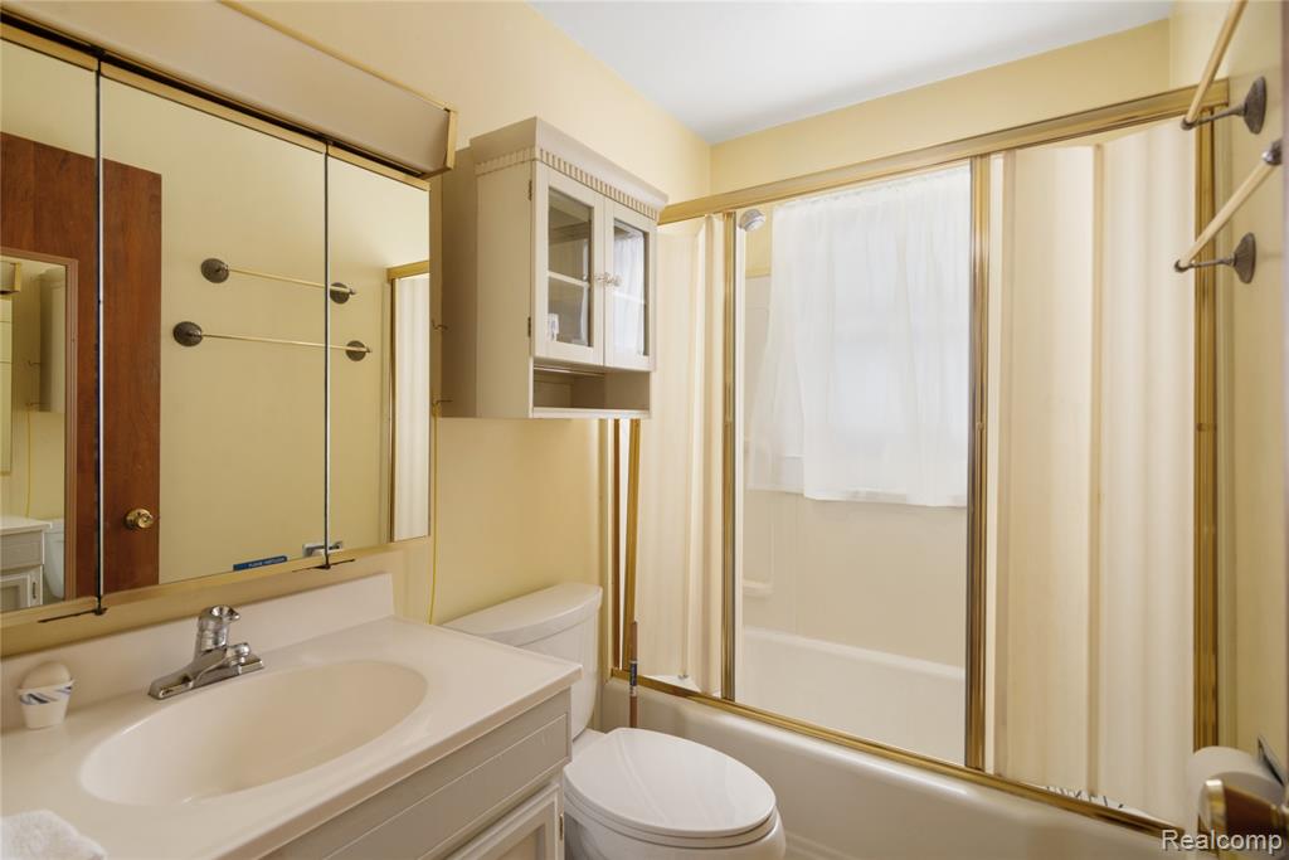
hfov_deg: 93.3
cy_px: 430
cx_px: 644
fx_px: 609
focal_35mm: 17
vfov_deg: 70.5
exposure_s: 1/25
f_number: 8
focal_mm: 17
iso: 320
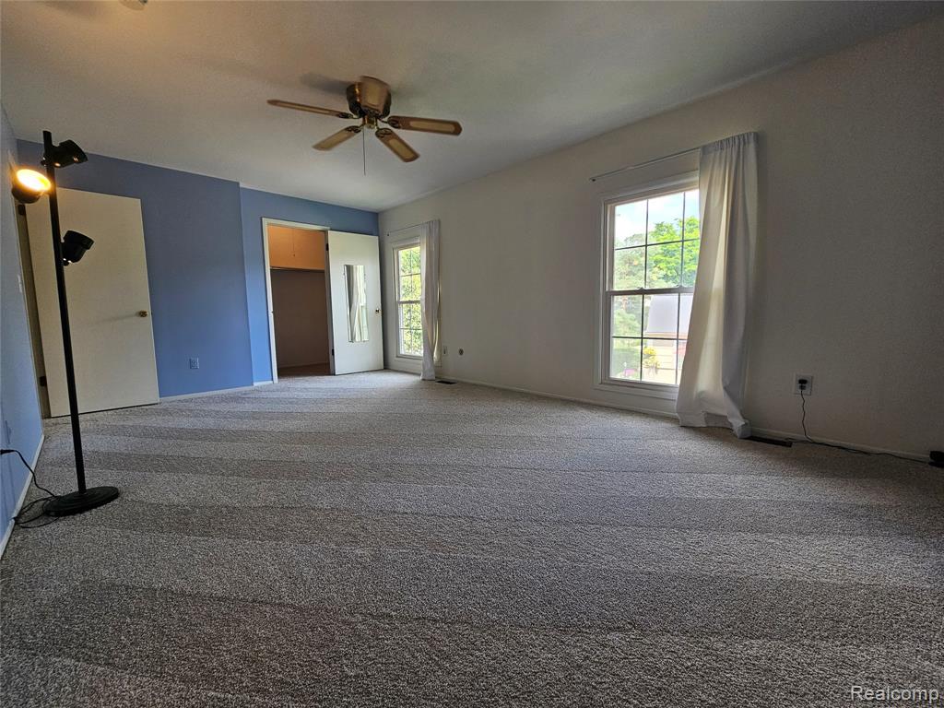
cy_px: 354
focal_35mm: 13
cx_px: 472
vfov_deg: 89.9
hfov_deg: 106.2
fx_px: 355
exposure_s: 1/120
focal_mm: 2.2
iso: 80
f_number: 2.2
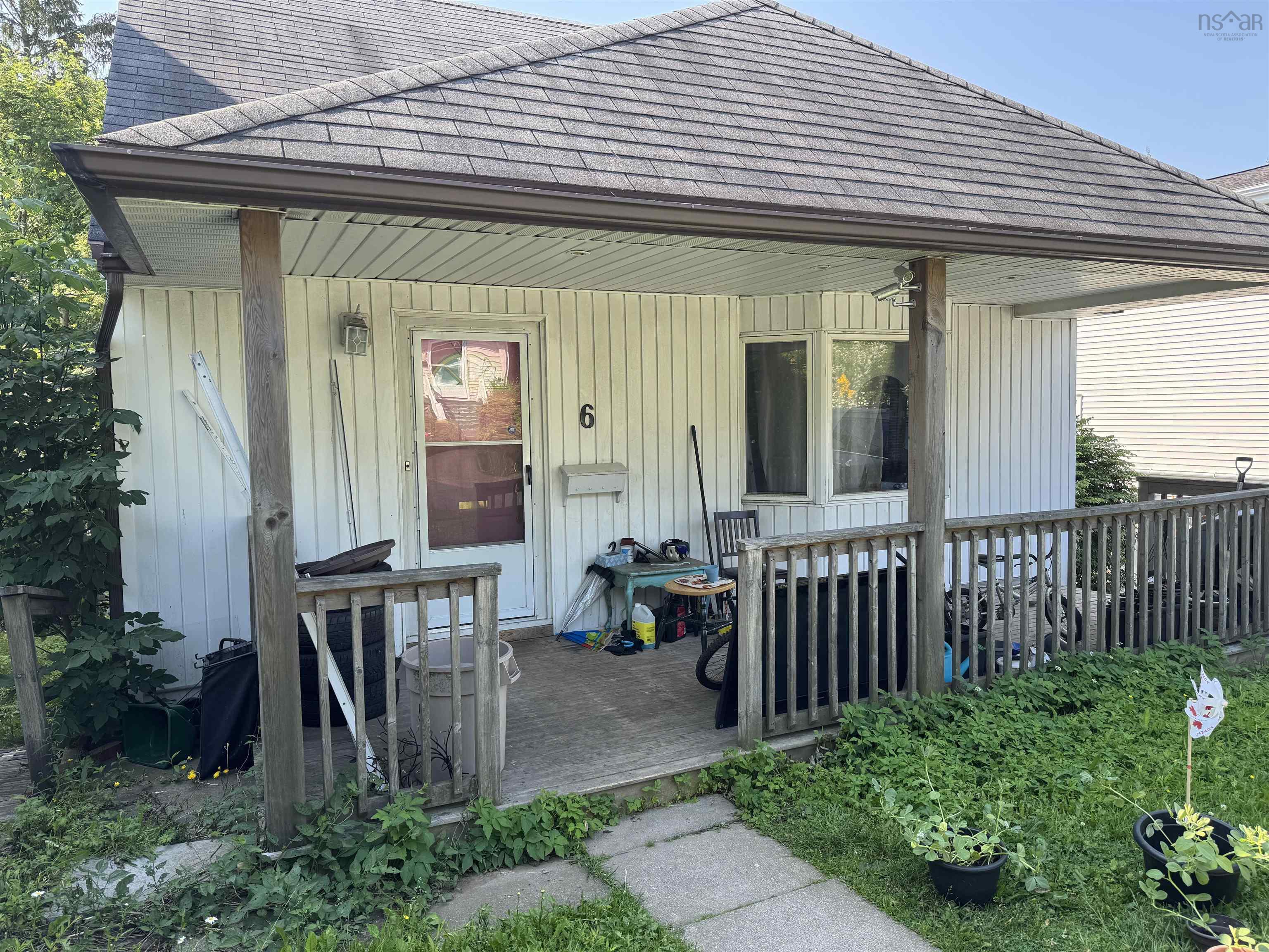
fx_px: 880
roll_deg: +1.4
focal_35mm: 24
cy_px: 476
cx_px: 634
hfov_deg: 71.6
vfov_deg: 56.8
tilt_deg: -4.1
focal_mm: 6.76
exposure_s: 1/539
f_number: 1.78
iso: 80
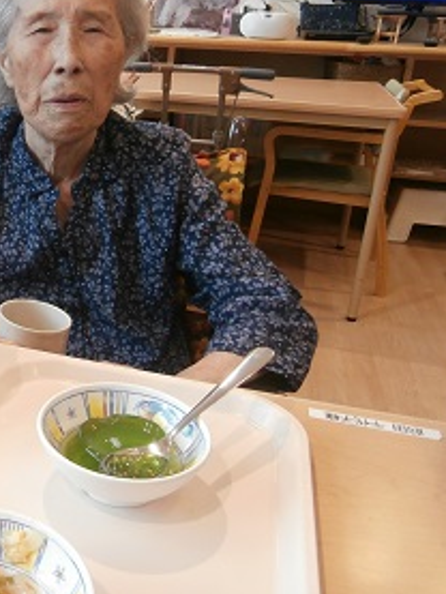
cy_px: 236
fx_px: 687
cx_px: 5
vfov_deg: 46.5
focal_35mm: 40
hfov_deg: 33.1
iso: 200
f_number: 3
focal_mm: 4.2
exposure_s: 1/30
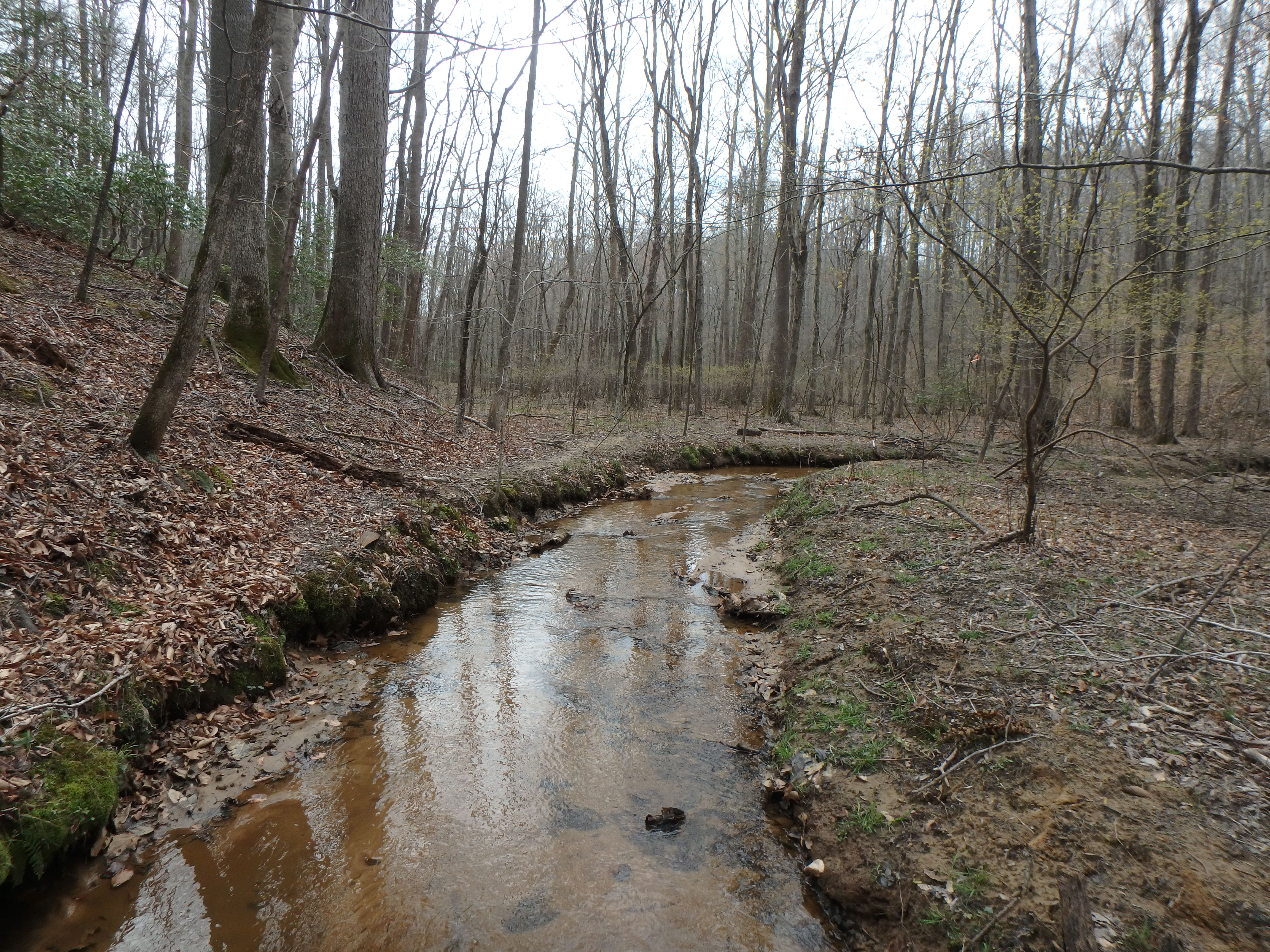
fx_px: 770
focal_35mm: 21
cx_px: 635
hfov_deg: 79.0
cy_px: 476
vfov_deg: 63.4
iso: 125
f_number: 3.5
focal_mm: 3.7
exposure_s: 1/400
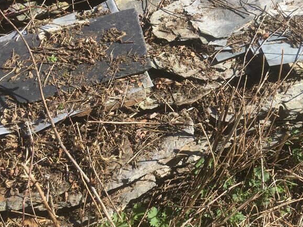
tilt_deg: -50.6
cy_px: 49
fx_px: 438
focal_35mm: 50
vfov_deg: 28.5
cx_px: 245
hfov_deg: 36.8
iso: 25
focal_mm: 4.15
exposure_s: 1/810
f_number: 2.2
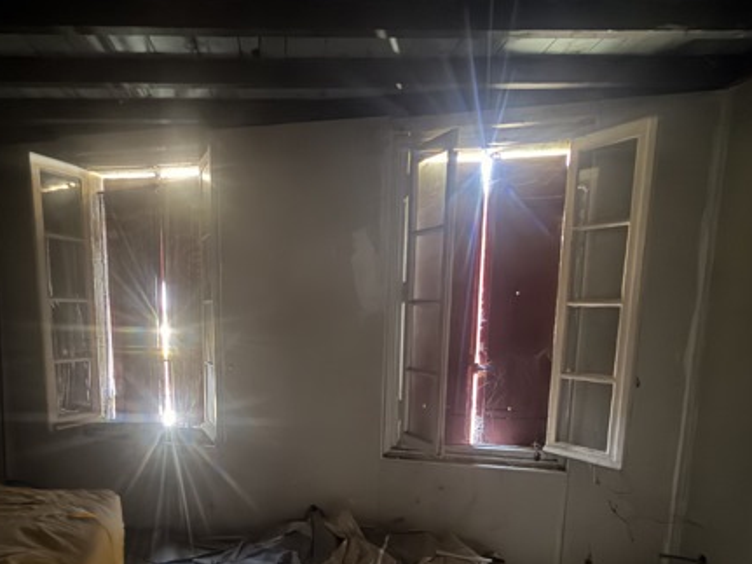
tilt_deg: -9.8
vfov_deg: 51.2
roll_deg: -0.2
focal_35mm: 26
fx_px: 565
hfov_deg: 67.2
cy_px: 410
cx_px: 338
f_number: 2.2
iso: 1600
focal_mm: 2.22
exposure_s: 1/6
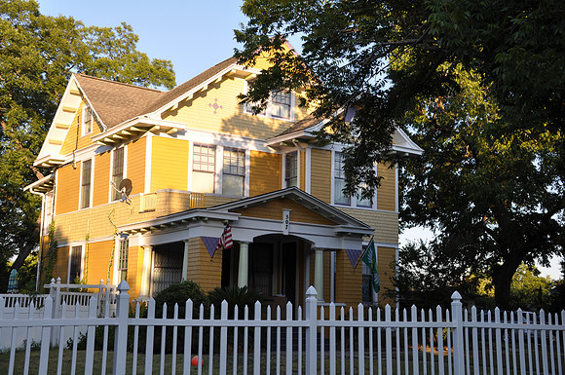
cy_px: 188
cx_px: 282
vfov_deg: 25.7
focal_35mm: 52
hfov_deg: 37.9
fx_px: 823
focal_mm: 35
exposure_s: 1/80
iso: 200
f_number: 9
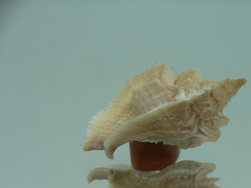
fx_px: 341
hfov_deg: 40.0
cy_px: 126
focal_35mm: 47
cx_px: 166
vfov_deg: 30.6
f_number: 2.8
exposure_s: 1/60
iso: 80
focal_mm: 4.6
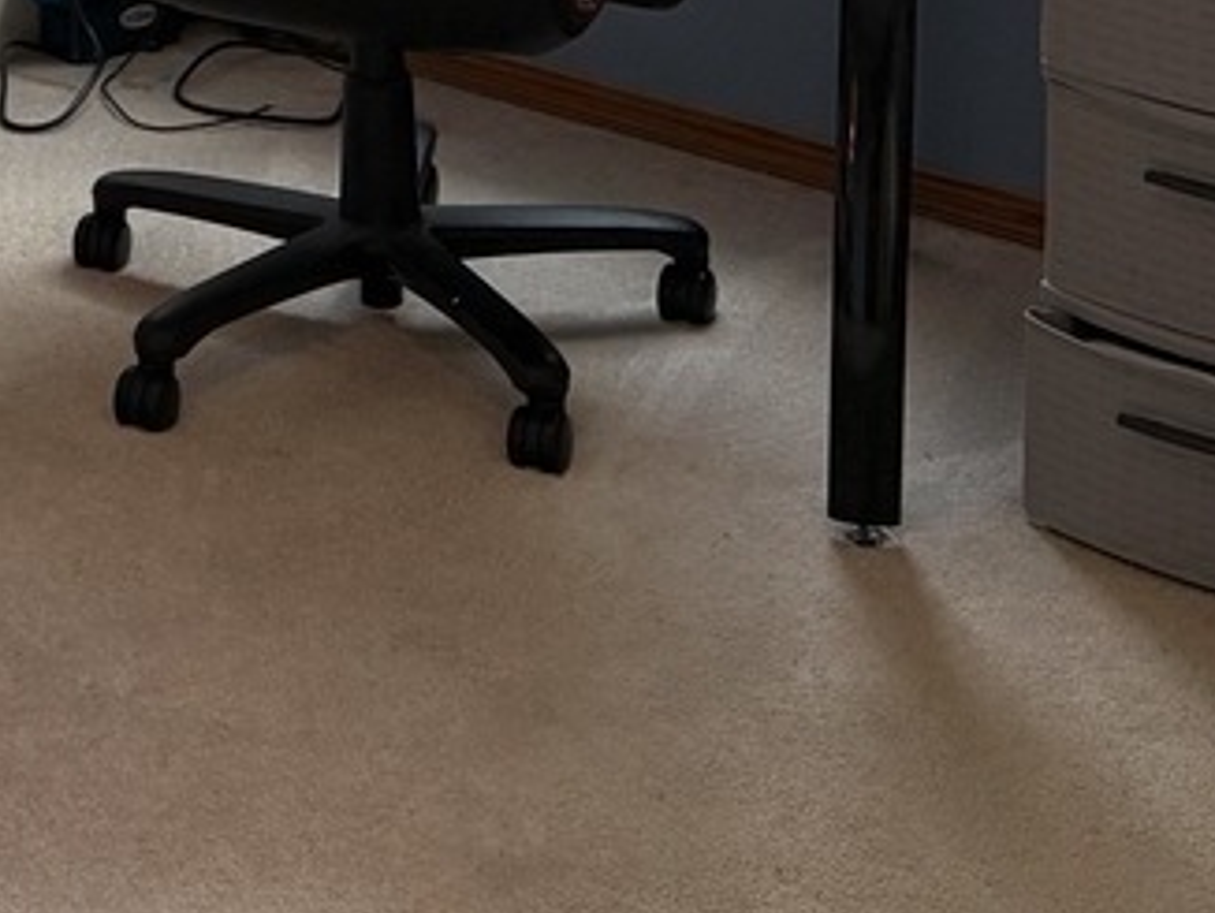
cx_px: -216
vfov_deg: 13.1
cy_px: -529
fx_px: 3723
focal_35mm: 106
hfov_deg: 17.7
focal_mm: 6.76
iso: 320
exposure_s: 1/120
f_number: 1.78
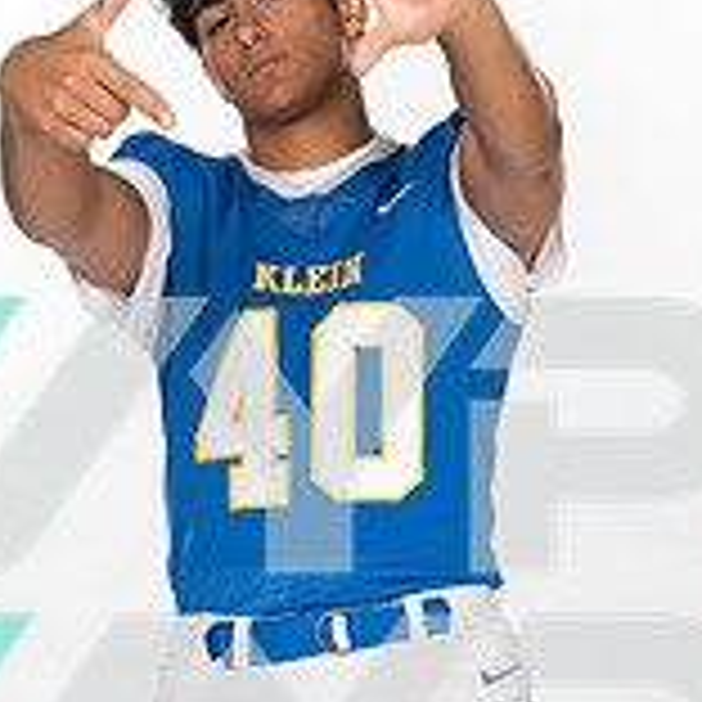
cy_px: 756
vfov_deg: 11.7
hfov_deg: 11.9
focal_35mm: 147
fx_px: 3373
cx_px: 428
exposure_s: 1/320
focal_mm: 60
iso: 800
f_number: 7.1
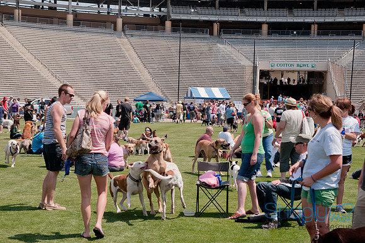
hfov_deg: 30.6
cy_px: 122
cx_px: 182
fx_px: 668
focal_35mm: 66
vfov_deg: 20.6
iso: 200
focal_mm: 44
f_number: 5.6
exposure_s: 1/640
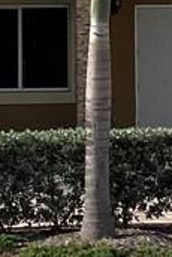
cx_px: 115
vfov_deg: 8.1
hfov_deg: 5.5
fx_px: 1795
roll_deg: +1.2
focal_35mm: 251
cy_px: -106
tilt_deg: +5.8
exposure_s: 1/3984
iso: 32
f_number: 1.8
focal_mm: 4.25
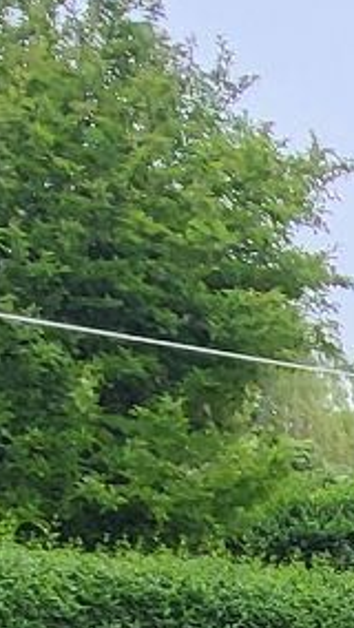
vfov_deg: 18.3
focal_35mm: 102
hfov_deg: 8.8
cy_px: 982
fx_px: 1700
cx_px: 1197
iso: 32
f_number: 2.2
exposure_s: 1/341
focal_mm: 1.74
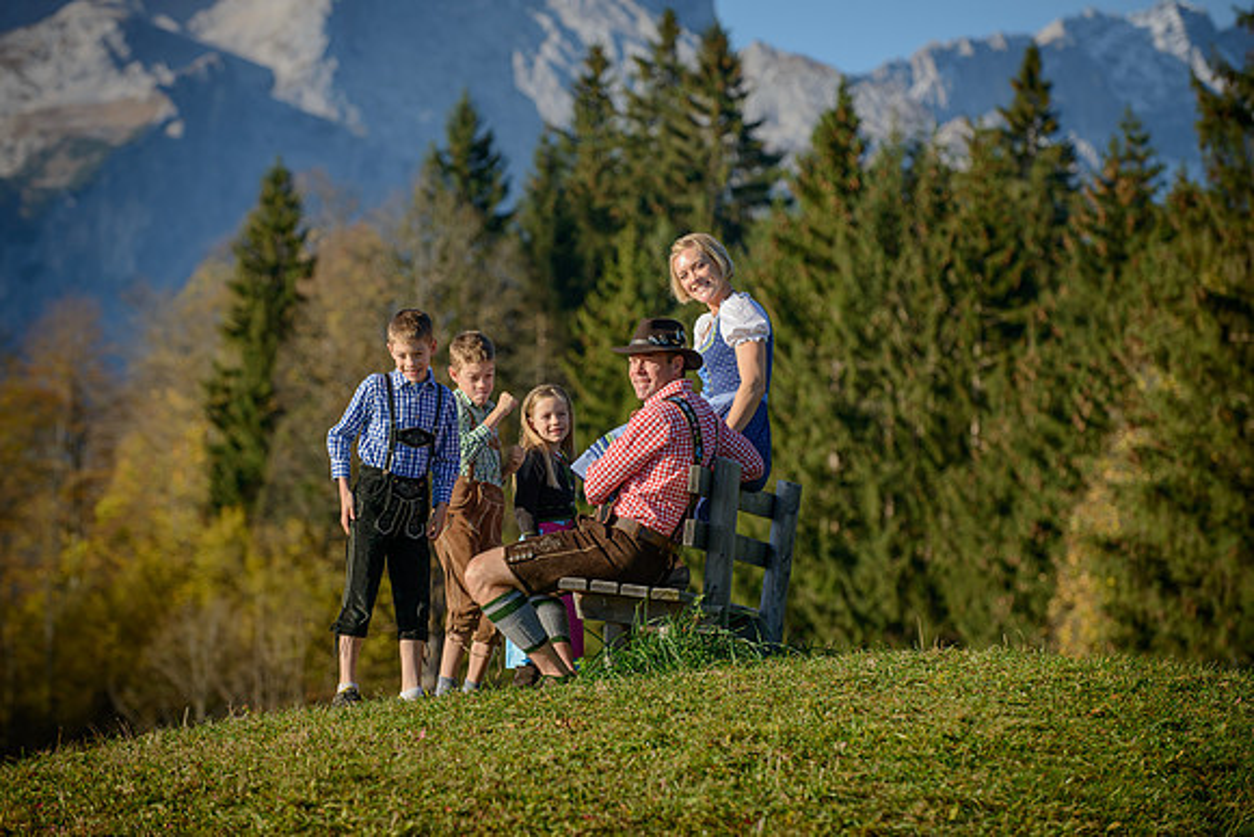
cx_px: 627
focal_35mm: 155
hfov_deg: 13.2
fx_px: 5400
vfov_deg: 8.9
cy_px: 418
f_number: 5
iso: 200
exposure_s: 1/1000
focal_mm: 155
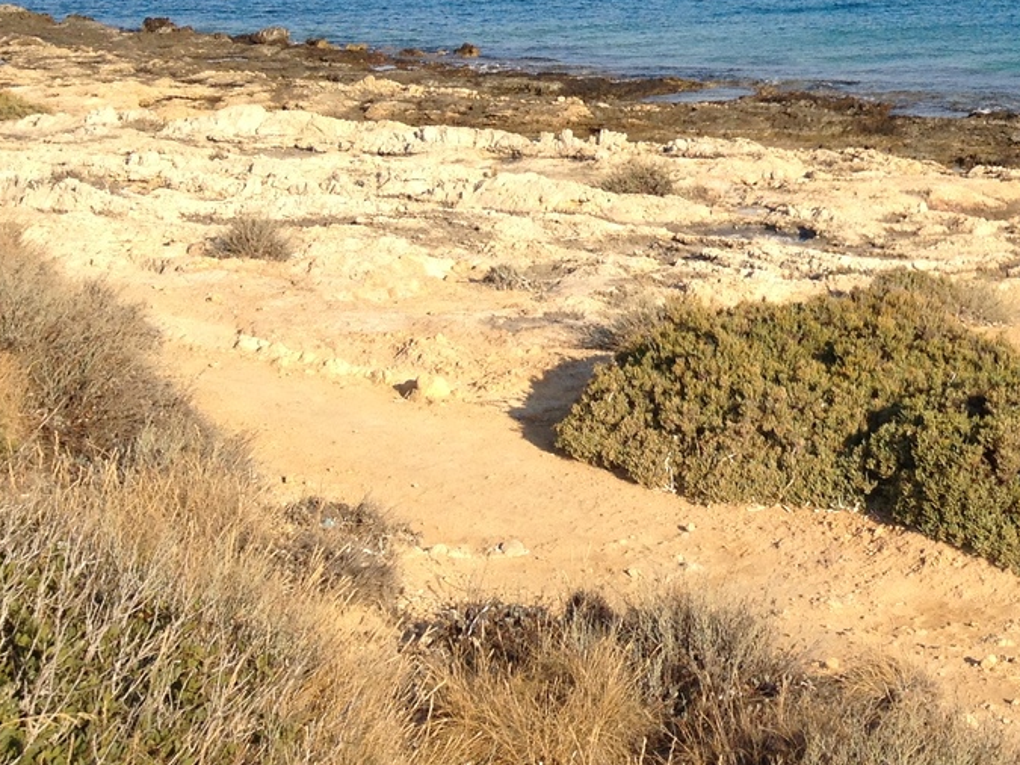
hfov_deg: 22.2
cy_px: -110
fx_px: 2445
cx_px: 1138
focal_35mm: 83
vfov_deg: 17.1
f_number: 2.4
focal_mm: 4.28
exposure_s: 1/1381
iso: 50
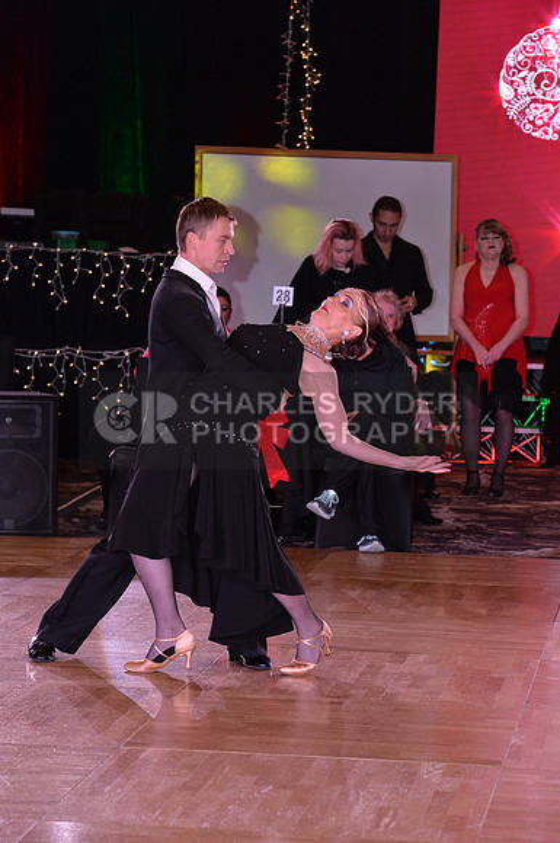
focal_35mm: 135
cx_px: 280
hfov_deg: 10.1
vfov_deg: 15.2
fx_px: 3159
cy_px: 422
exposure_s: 1/250
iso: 2000
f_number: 7.1
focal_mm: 135
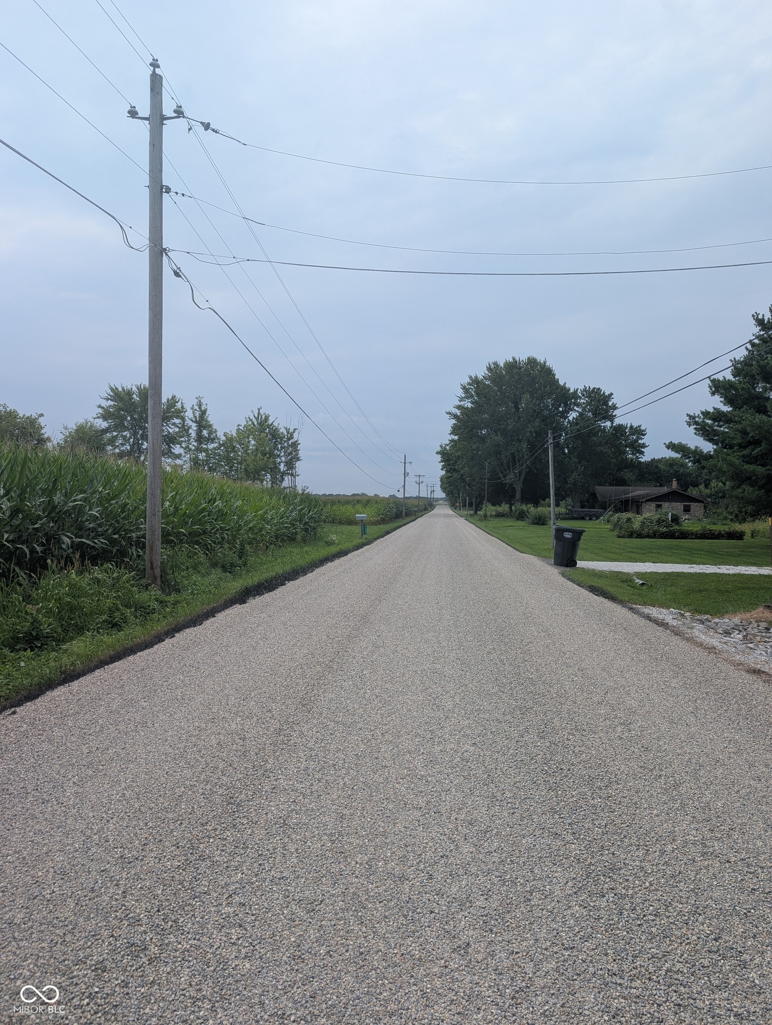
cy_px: 512
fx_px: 712
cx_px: 386
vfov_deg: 71.5
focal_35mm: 24
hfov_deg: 56.9
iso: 22
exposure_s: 1/929
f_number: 1.68
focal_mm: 6.9
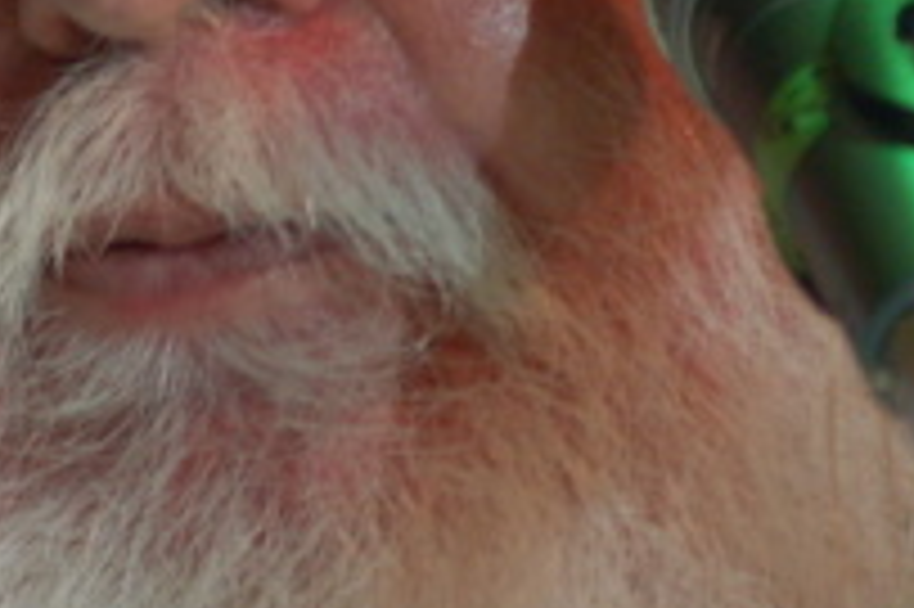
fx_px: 28742
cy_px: -263
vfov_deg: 1.2
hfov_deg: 1.8
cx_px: 324
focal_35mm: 1133
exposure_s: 1/50
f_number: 2.8
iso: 800
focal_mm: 200
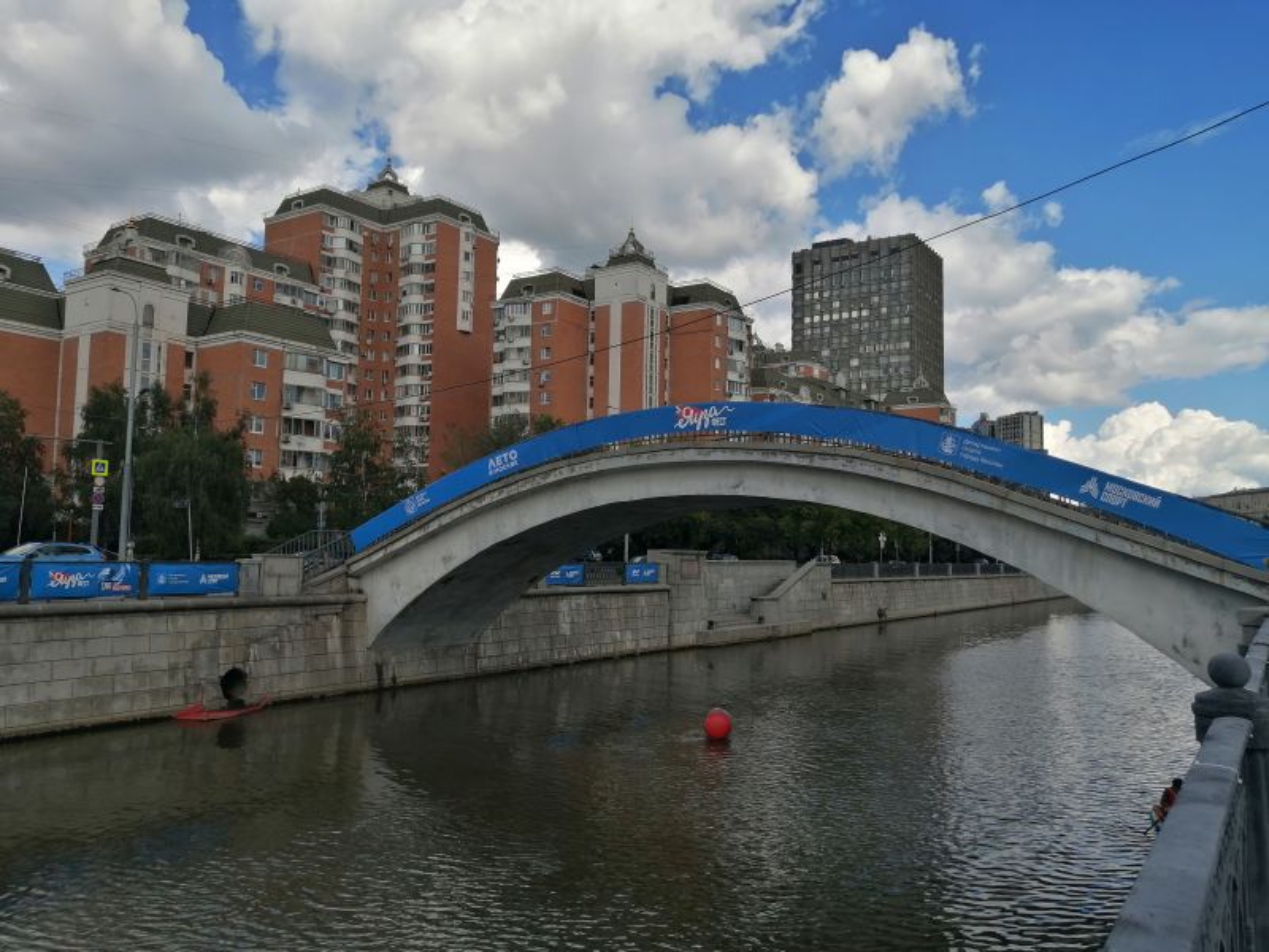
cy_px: 476
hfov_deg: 65.3
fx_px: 990
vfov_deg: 51.4
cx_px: 634
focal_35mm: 27
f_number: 1.8
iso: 50
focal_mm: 3.62
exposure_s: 1/1553
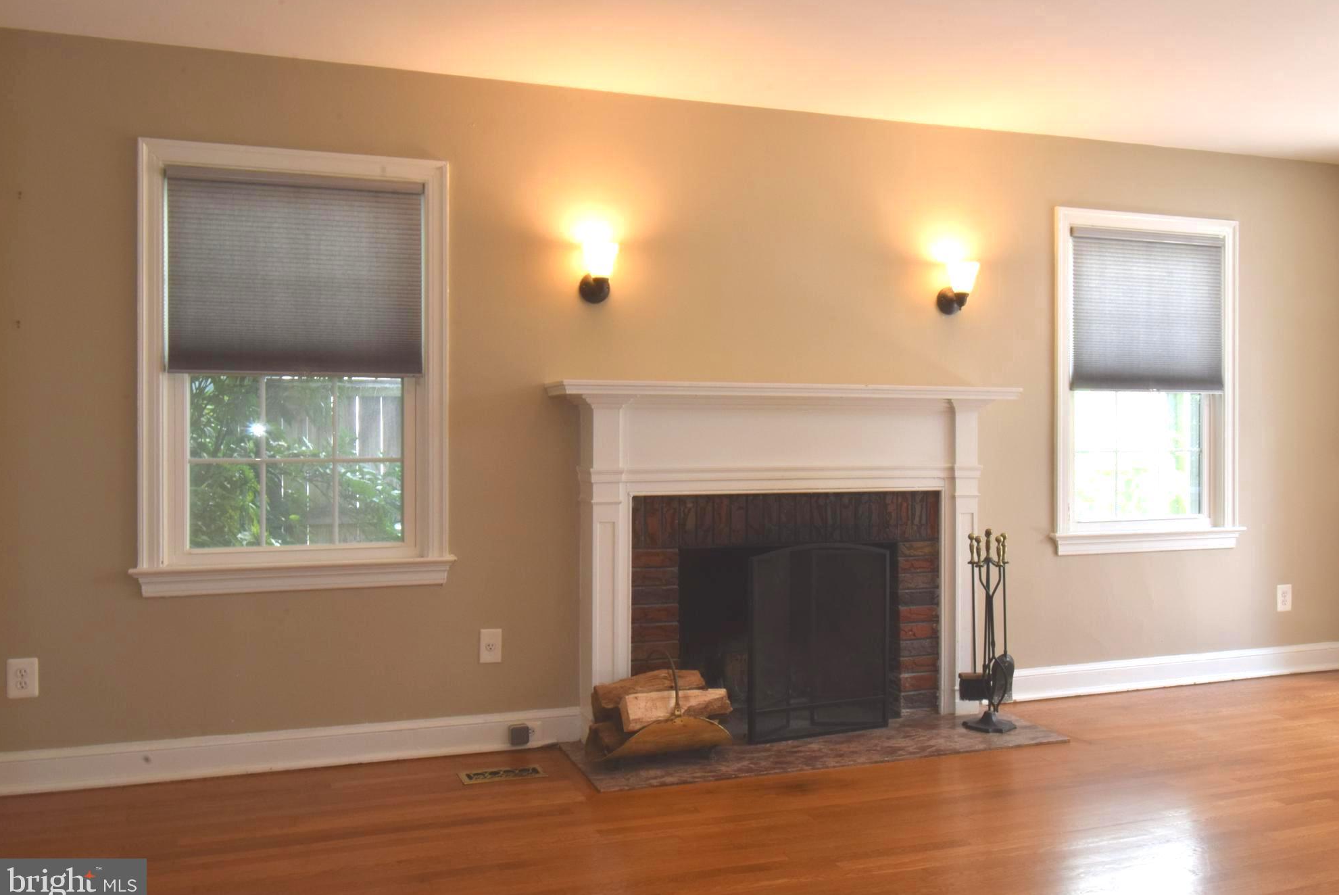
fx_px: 1154
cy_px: 445
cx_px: 688
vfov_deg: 42.4
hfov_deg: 60.2
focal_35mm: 31
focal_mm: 20
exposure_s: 1/2
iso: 400
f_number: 29
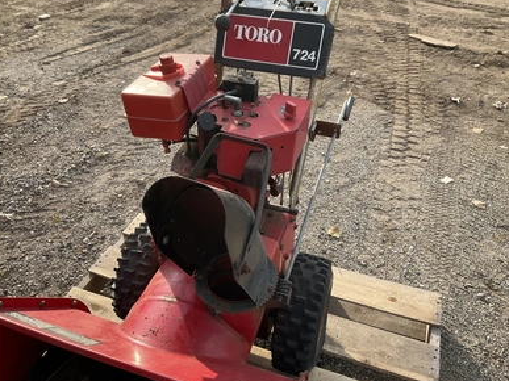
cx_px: 250
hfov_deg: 60.0
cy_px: 188
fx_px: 441
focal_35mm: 30
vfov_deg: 46.8
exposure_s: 1/540
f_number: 1.8
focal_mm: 3
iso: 25
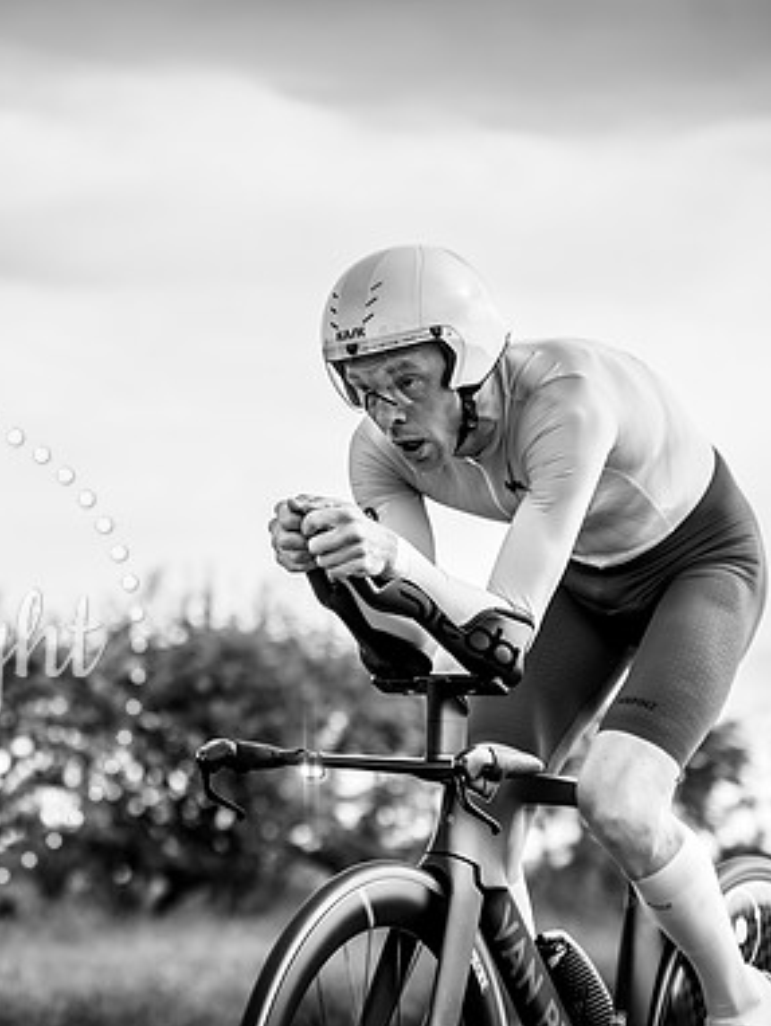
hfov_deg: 11.7
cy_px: 512
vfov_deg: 15.5
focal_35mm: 127
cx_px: 312
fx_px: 3767
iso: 100
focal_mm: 87
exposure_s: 1/1000
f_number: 3.2
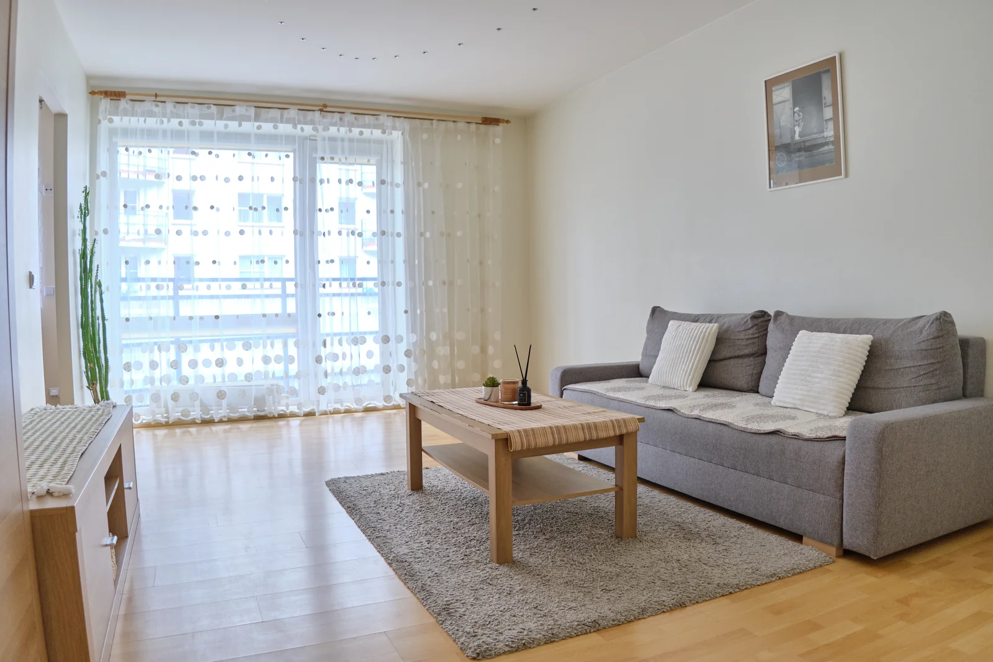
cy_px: 331
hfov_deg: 73.7
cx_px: 496
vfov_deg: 53.1
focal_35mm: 24
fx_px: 662
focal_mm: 16
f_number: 2.8
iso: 640
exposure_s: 1/100
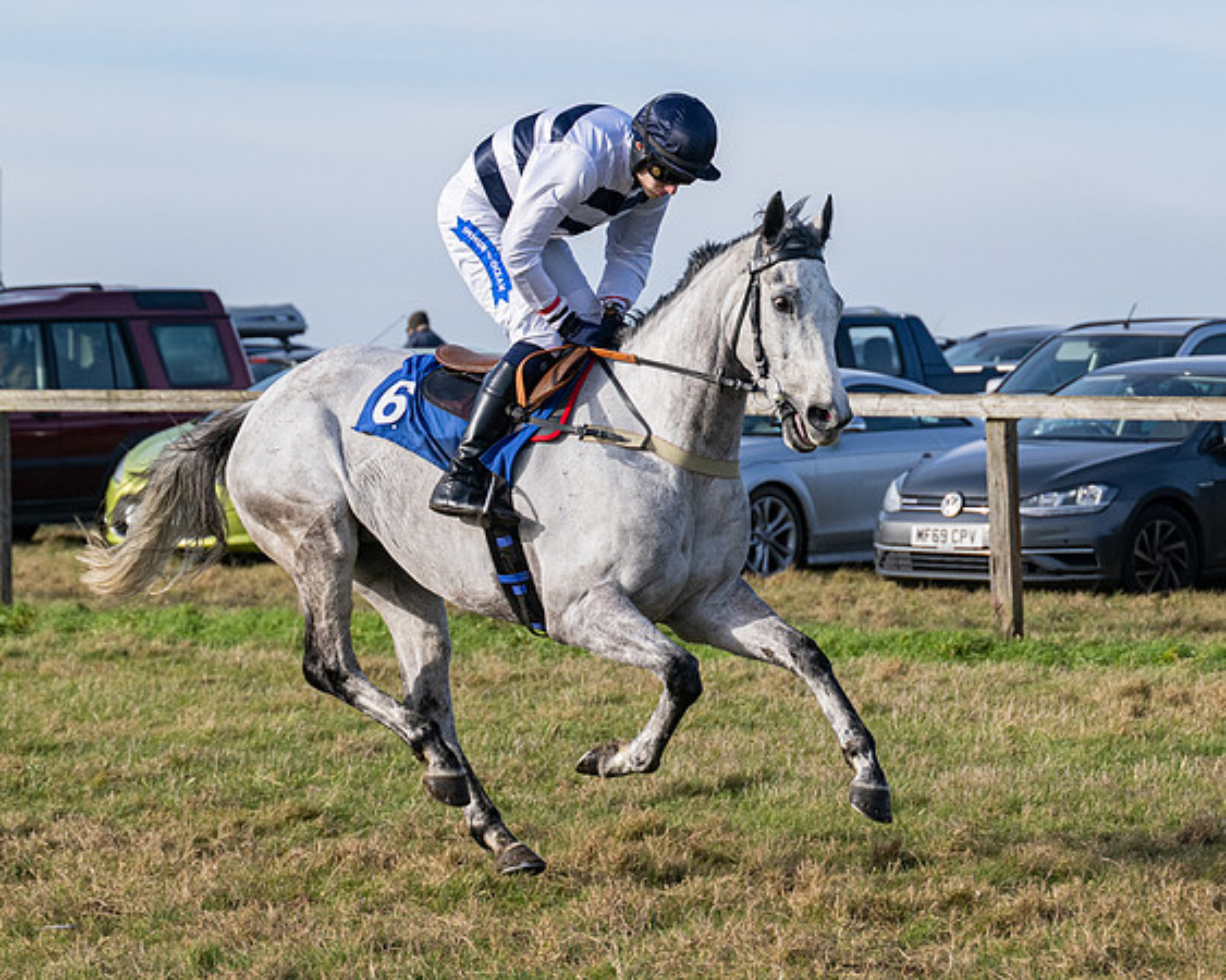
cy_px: 526
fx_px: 6555
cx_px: 634
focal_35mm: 181
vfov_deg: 8.5
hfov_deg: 10.7
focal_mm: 98
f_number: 5
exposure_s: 1/2000
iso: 400
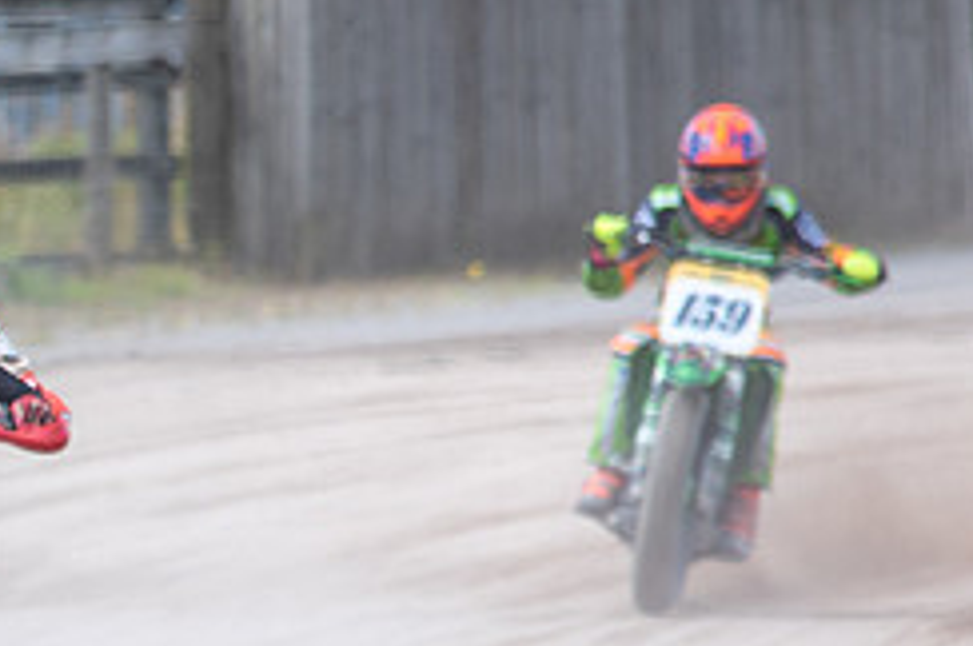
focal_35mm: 1926
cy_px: 651
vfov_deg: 0.7
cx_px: -809
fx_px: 51986
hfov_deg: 1.1
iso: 100
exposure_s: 1/320
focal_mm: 480
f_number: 8
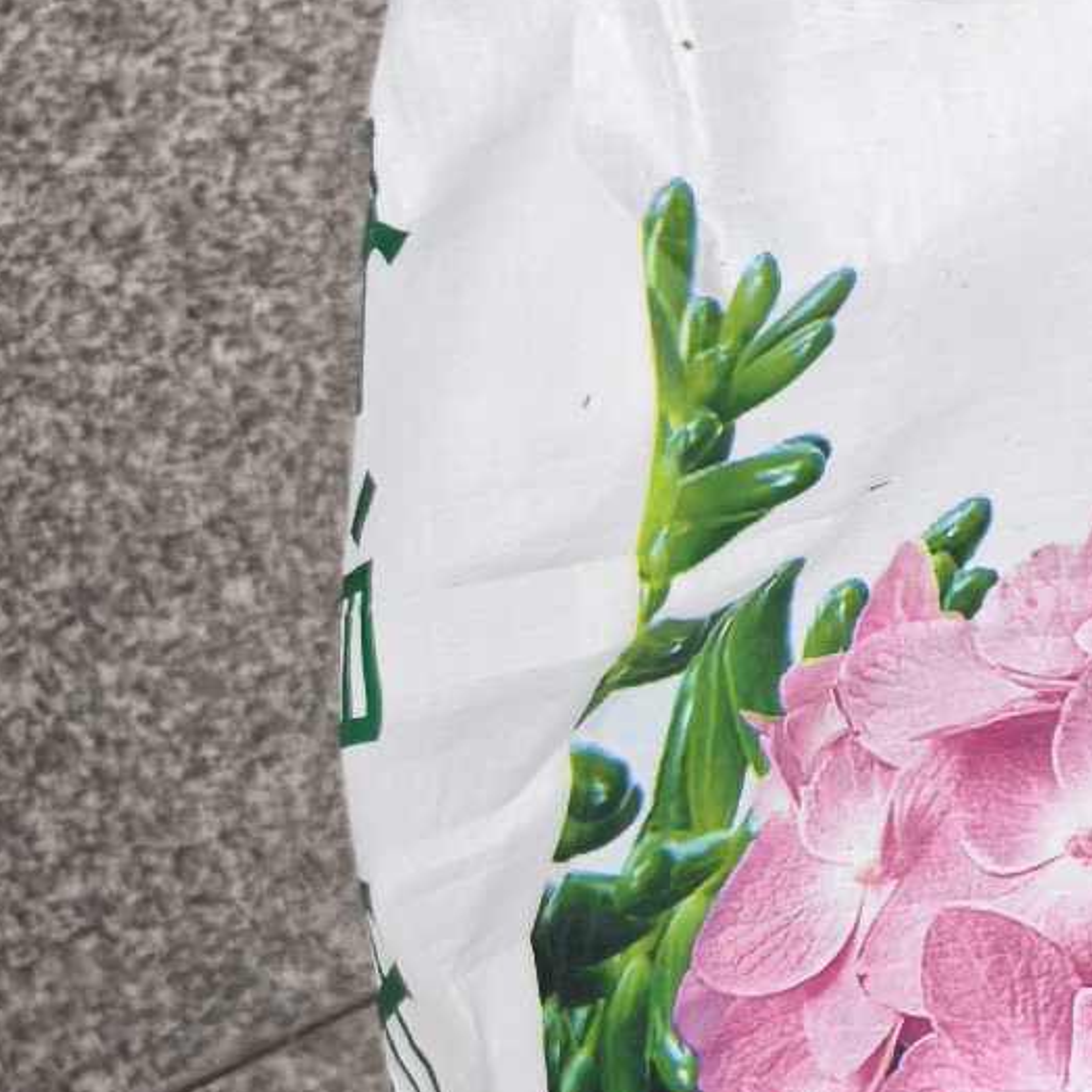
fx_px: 5925
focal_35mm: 166
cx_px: 2808
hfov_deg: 9.2
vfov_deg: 9.9
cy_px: 2059
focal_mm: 6.98
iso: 50
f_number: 2.8
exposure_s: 1/228
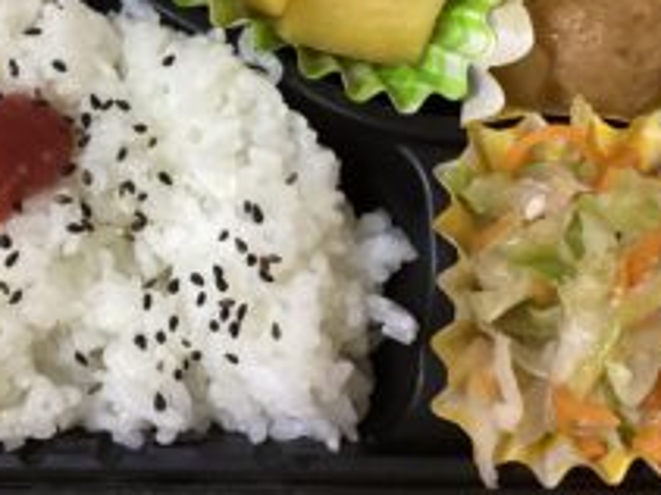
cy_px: 58
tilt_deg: -71.9
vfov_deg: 25.8
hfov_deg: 34.4
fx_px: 1050
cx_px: 193
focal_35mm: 55
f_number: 2.4
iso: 200
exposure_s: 1/60
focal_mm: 3.3
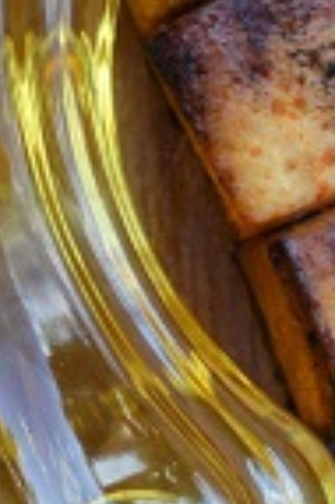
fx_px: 3708
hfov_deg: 5.2
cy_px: 476
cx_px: 286
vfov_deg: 7.8
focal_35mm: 265
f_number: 4.5
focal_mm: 28
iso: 400
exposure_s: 1/1000
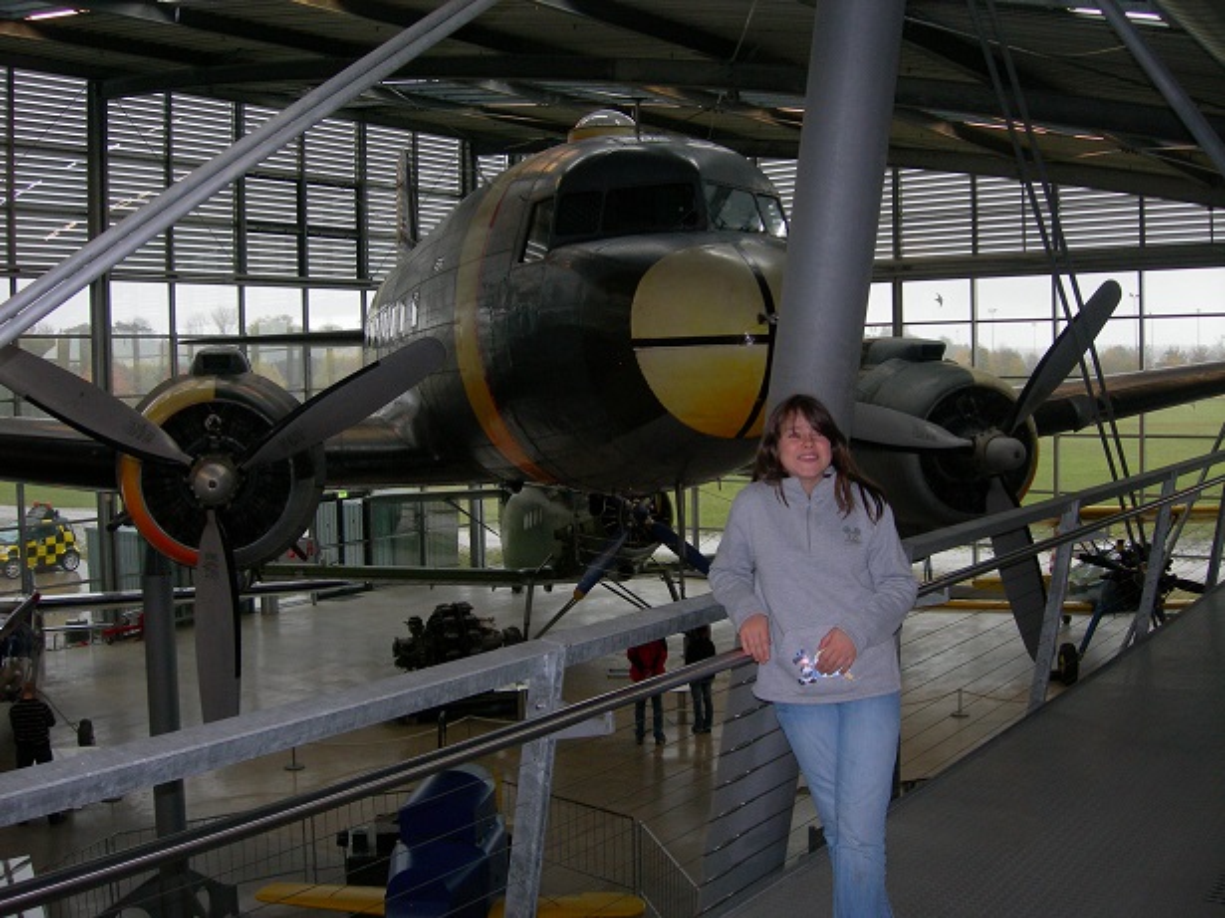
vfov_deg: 37.7
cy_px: 459
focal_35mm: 38
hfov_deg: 49.0
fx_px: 1344
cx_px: 612
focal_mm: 7.8
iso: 170
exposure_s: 1/60.1
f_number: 2.8
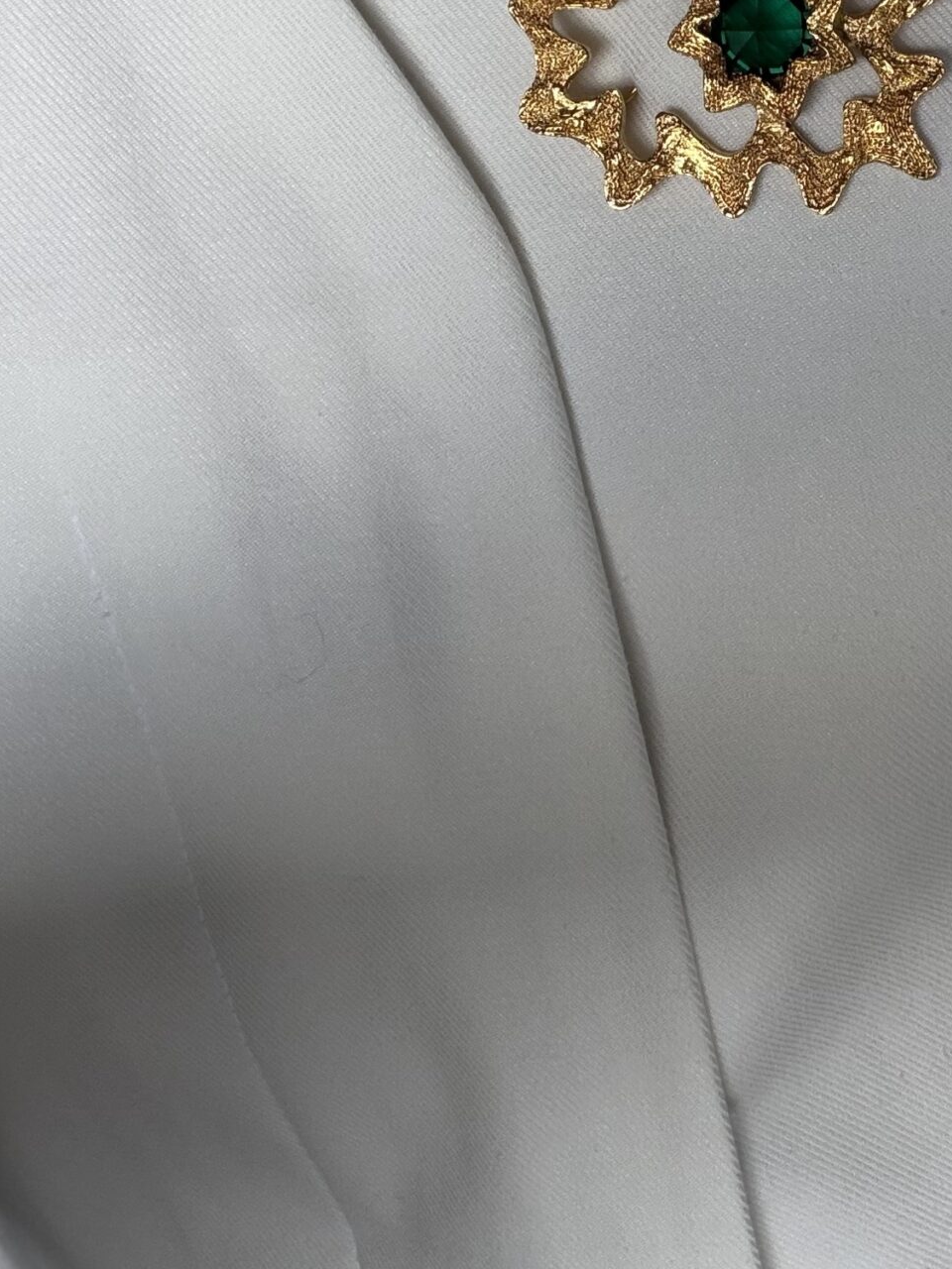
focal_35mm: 60
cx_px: 791
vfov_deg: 30.7
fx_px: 2200
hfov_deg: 24.0
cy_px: 127
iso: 25
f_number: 1.9
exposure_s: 1/230
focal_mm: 2.71
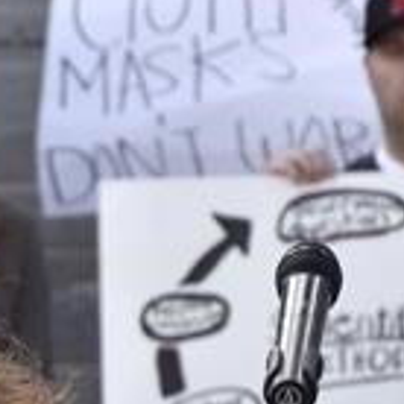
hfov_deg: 2.8
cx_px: -26
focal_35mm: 632
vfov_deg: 2.8
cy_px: 362
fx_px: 8345
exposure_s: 1/320
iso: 100
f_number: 5.6
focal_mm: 105
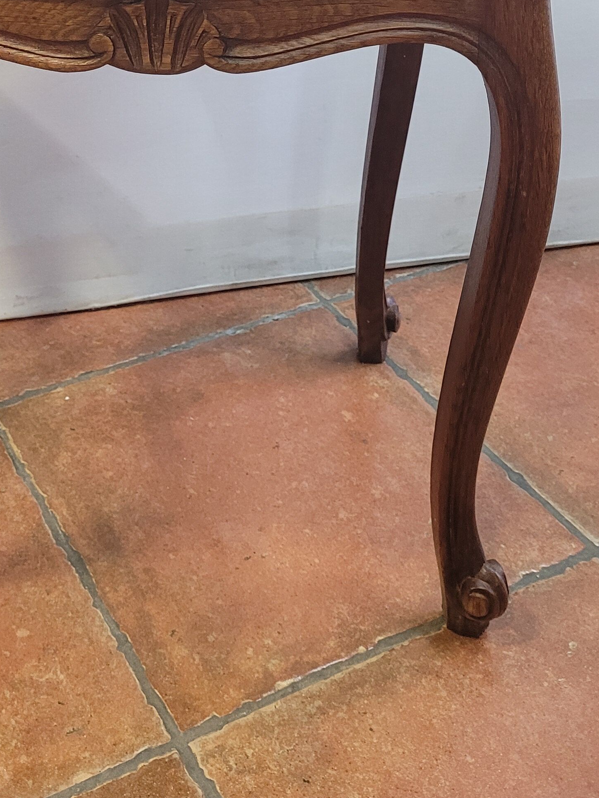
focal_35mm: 54
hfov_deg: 26.6
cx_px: 136
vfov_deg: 32.8
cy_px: 7
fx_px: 1246
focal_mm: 5.4
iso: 320
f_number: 1.8
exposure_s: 1/50
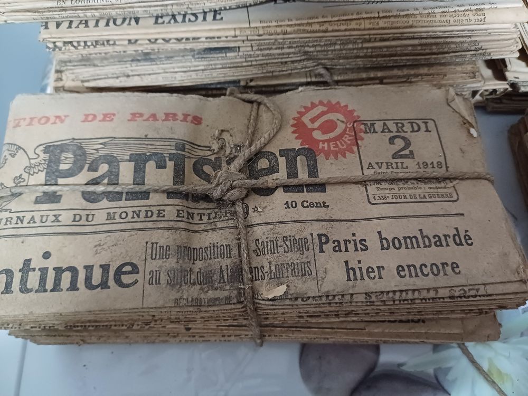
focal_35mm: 25
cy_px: 198
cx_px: 264
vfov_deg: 54.9
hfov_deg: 69.4
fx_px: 381
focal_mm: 4.65
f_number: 1.8
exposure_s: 1/20
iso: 1250
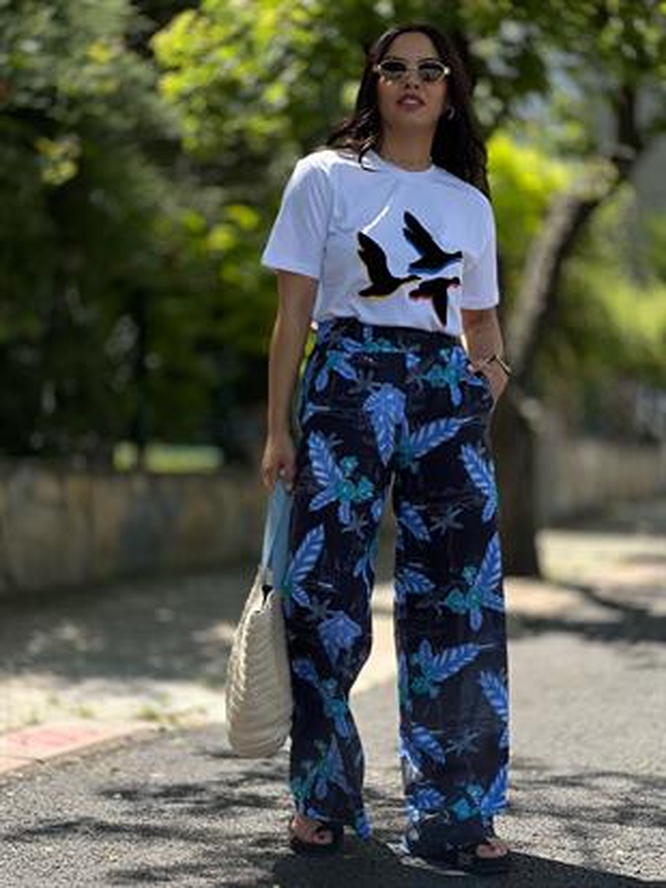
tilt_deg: +2.0
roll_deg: -1.2
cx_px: 333
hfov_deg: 19.1
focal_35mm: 77
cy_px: 444
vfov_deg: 25.3
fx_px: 1974
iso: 32
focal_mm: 9
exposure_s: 1/501
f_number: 2.8
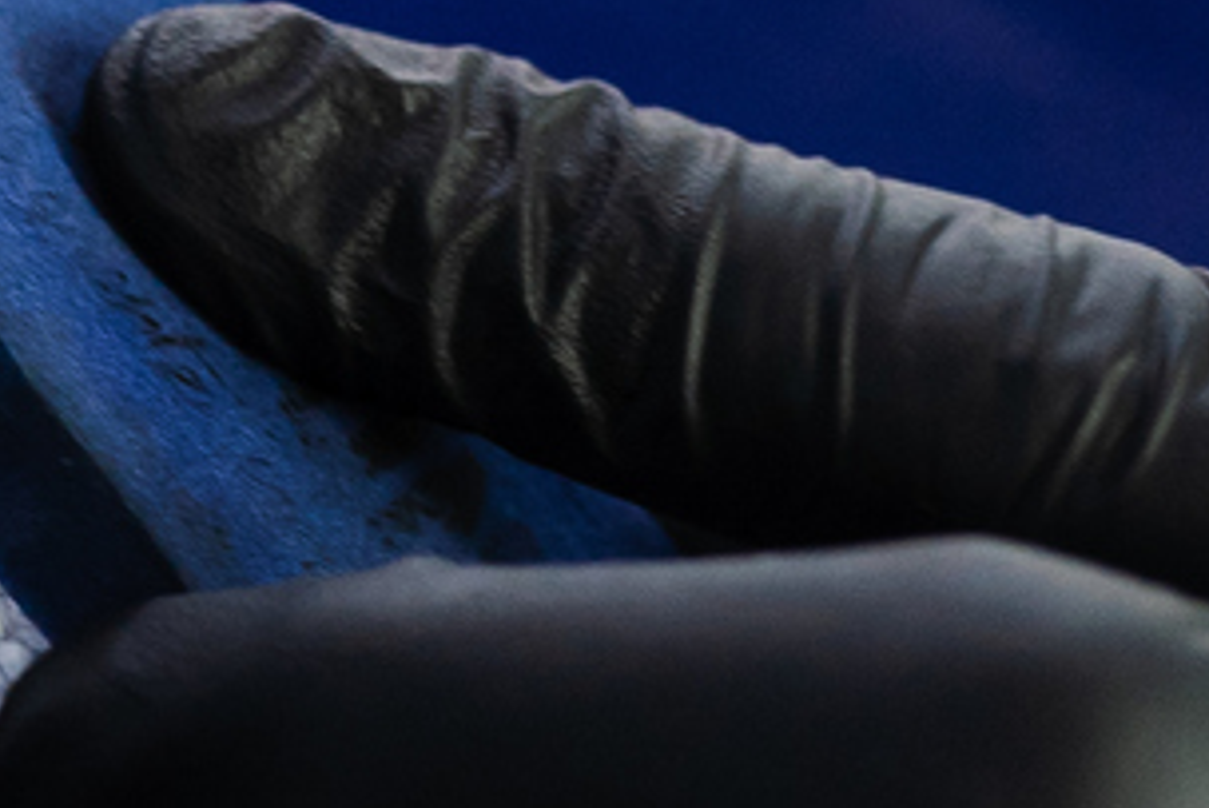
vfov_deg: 5.6
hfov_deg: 8.2
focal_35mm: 244
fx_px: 8198
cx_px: -758
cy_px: -247
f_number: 2.5
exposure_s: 1/160
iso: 500
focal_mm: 35
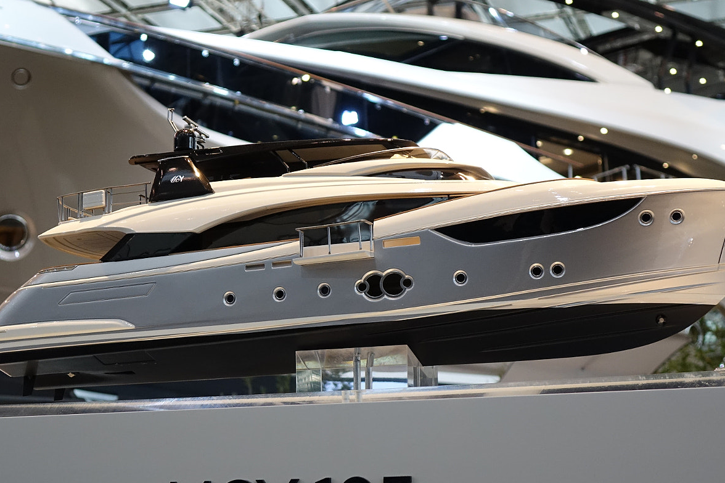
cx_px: 344
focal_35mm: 68
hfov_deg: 29.7
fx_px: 1369
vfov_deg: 20.0
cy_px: 254
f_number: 2.8
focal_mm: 18.21
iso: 640
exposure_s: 1/200
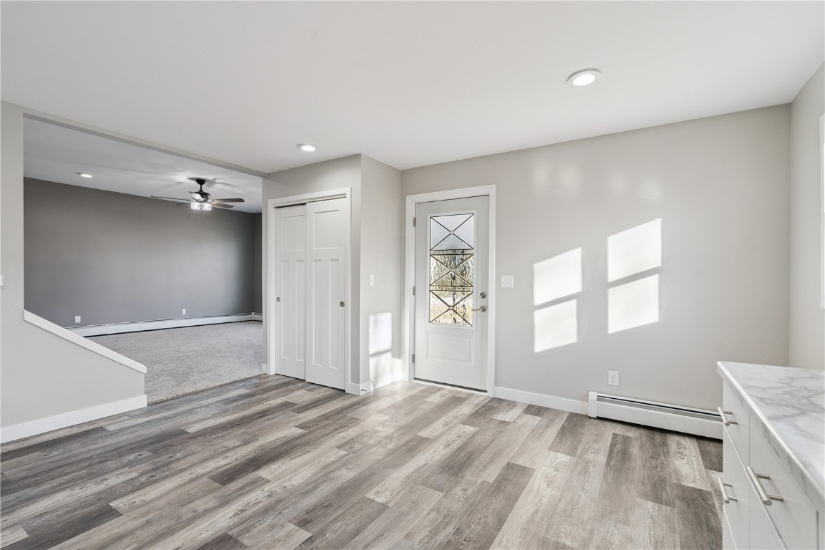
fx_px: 367
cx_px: 412
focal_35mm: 16
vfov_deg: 73.7
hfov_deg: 96.7
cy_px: 275
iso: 400
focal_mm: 16
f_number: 8
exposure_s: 1/60
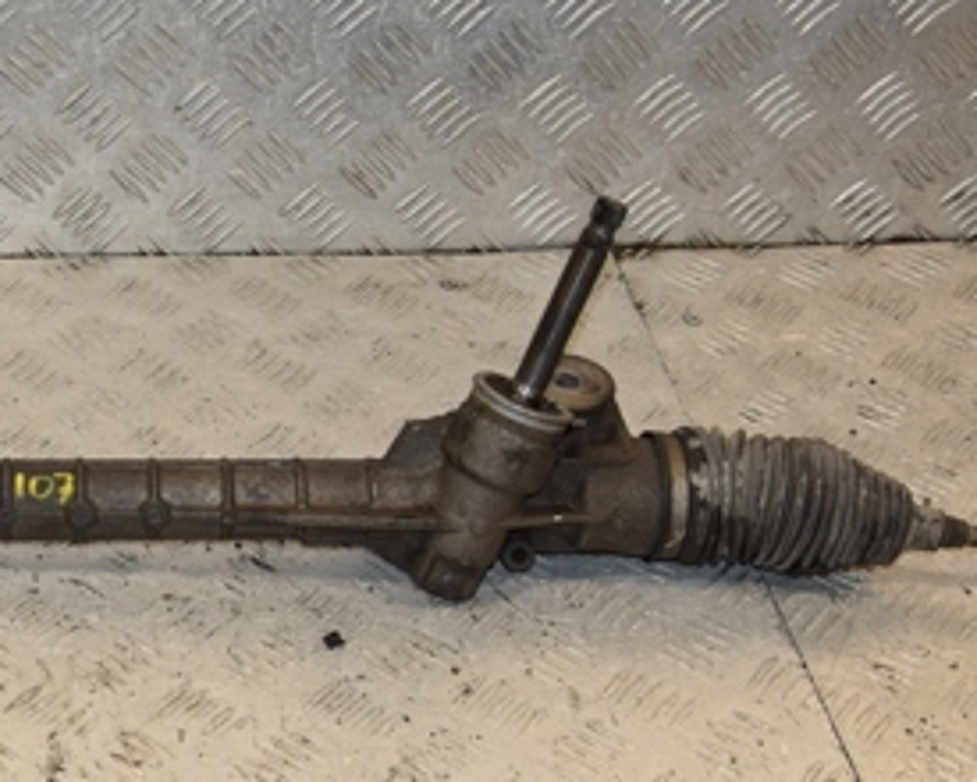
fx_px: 2082
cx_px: 14
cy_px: 398
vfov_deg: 21.3
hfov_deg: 25.2
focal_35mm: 72
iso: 800
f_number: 7.1
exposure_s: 1/200
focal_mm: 22
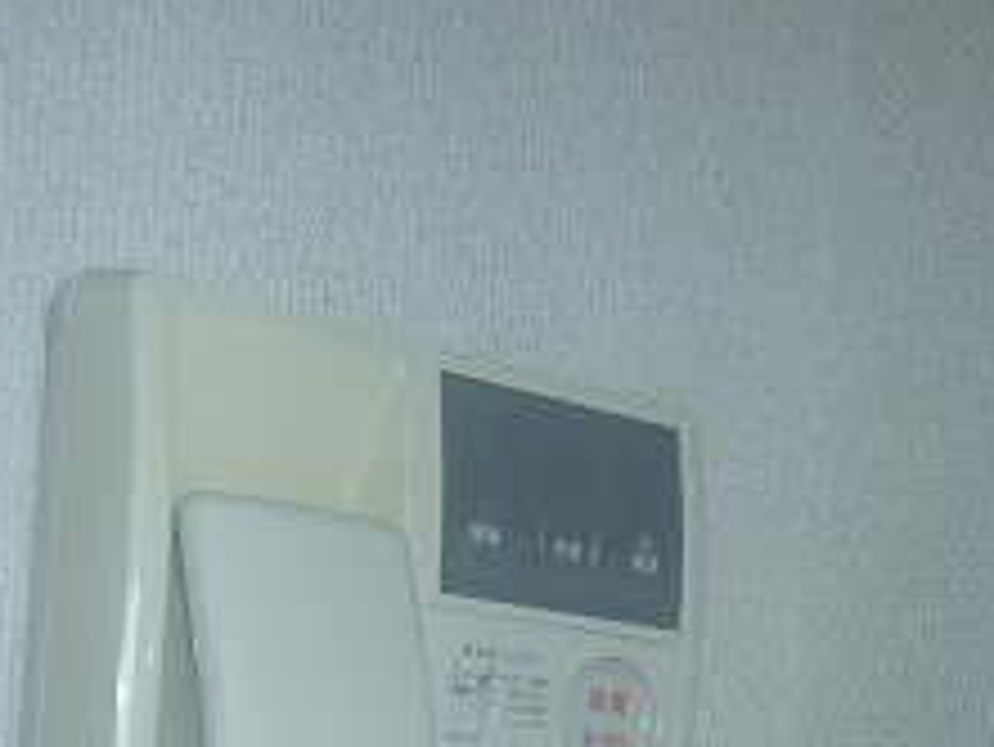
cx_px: 576
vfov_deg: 19.0
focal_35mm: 72
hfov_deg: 27.0
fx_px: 2069
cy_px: 956
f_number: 2.8
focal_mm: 4.4
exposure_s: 1/30
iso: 100
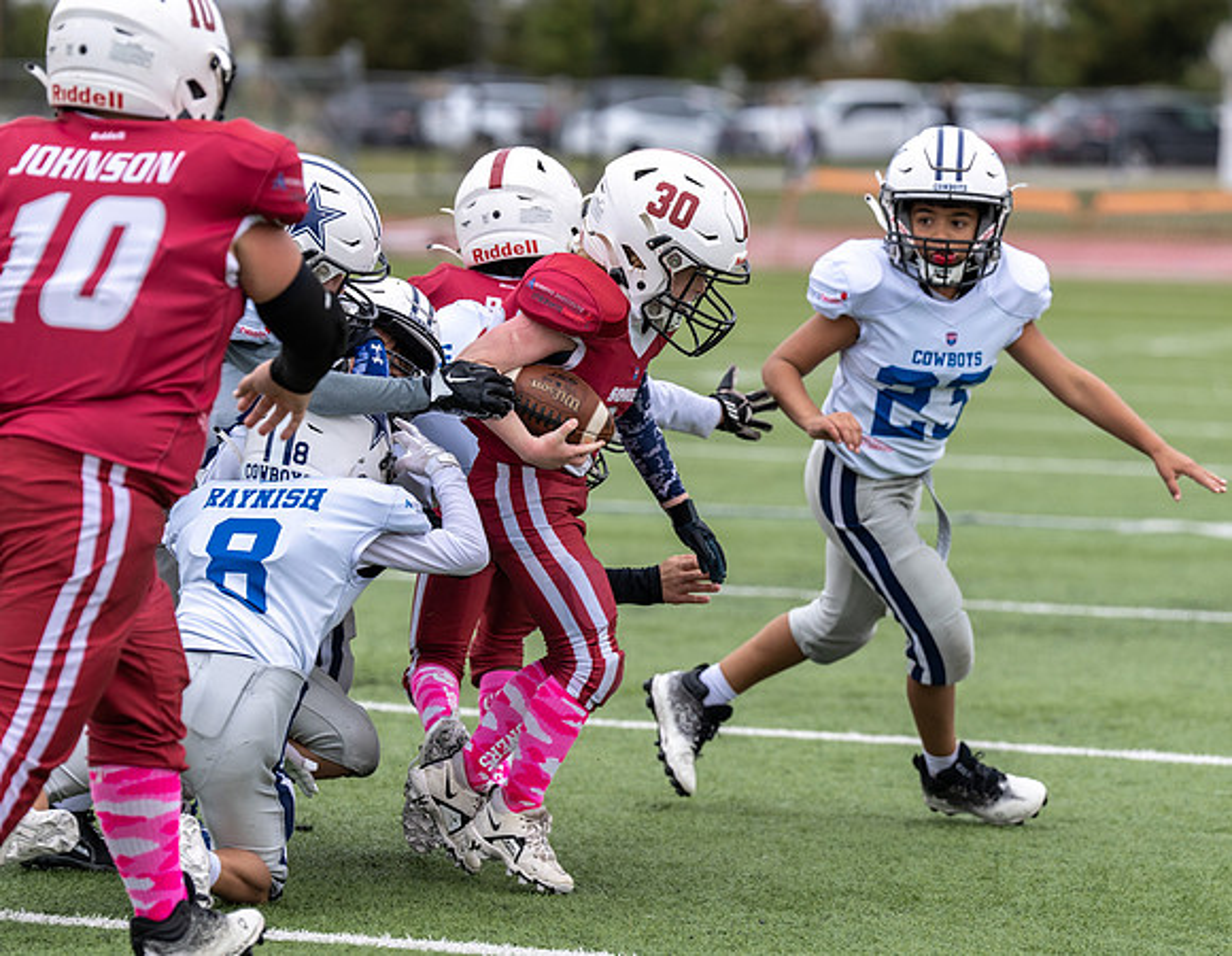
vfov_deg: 7.5
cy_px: 487
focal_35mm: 204
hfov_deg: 9.6
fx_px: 7335
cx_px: 578
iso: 250
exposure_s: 1/1250
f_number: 3.5
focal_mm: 163
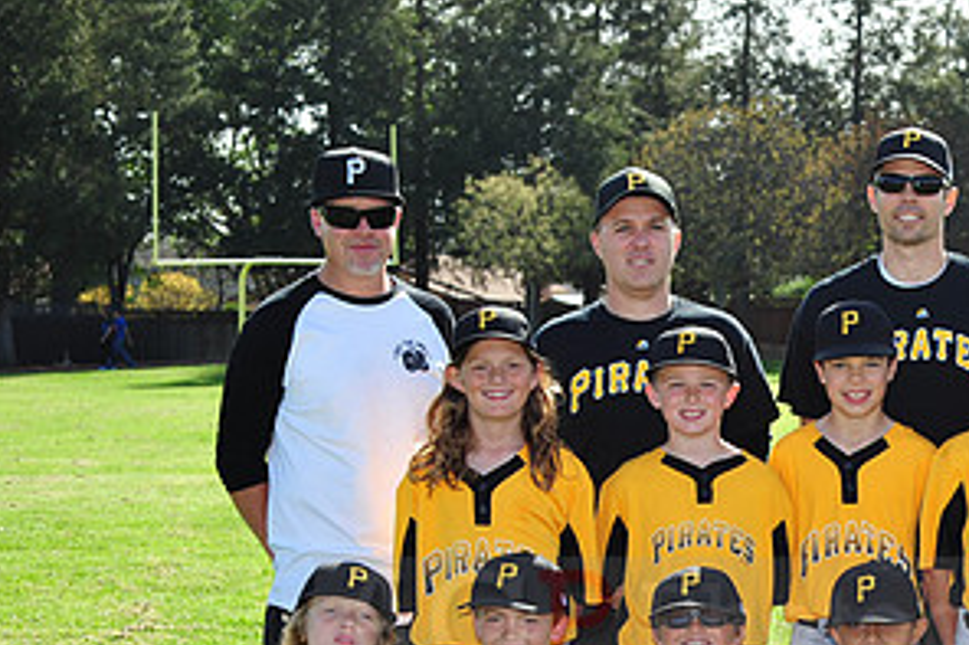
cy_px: 599
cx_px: 864
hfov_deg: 20.4
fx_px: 2636
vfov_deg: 13.8
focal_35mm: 98
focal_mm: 50
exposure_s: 1/800
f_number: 6.3
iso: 400
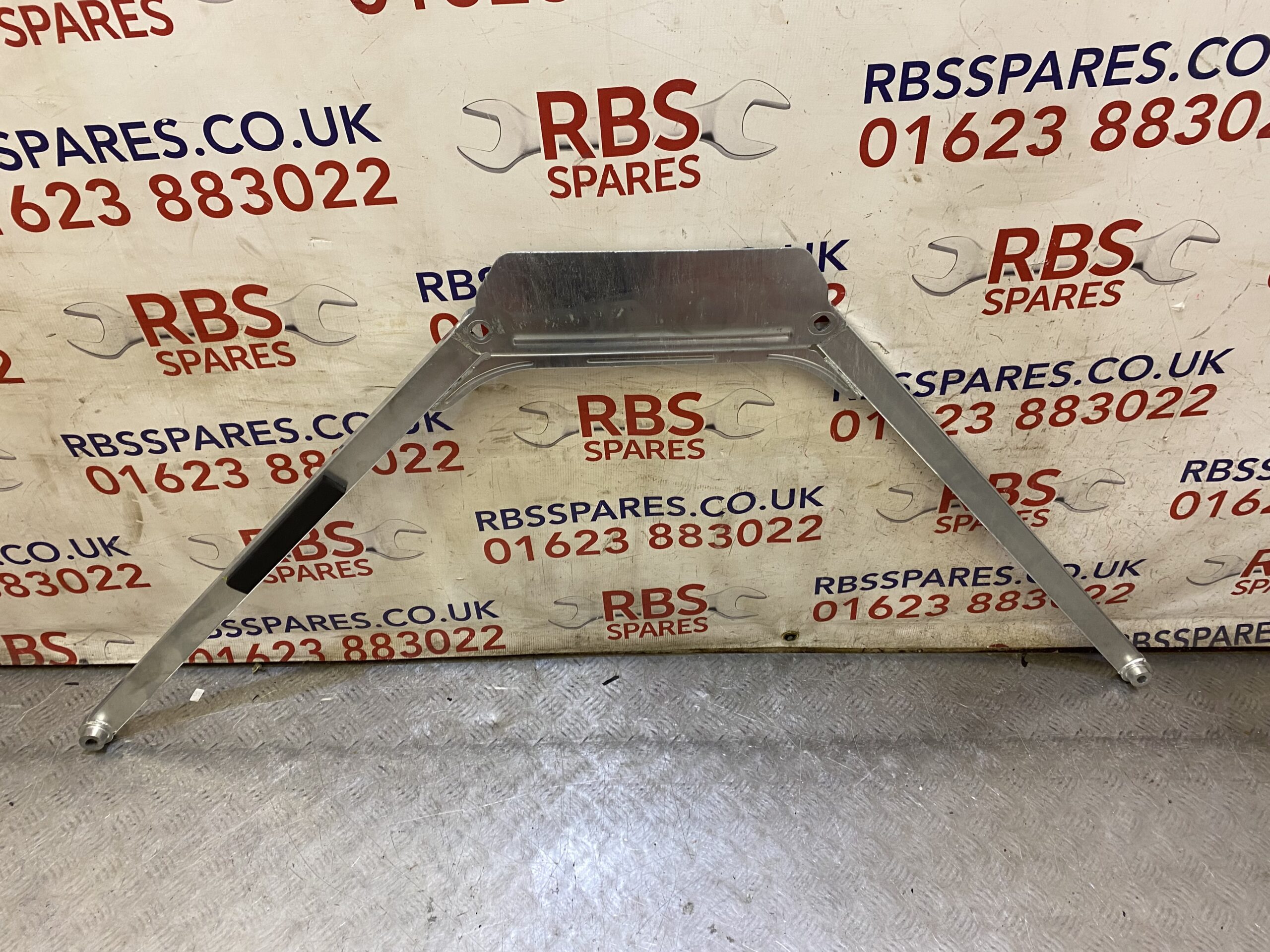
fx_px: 954
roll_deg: -1.5
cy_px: 476
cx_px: 635
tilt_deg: -41.4
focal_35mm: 26
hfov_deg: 67.3
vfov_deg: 53.1
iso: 80
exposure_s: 1/50
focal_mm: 4.25
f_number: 1.8
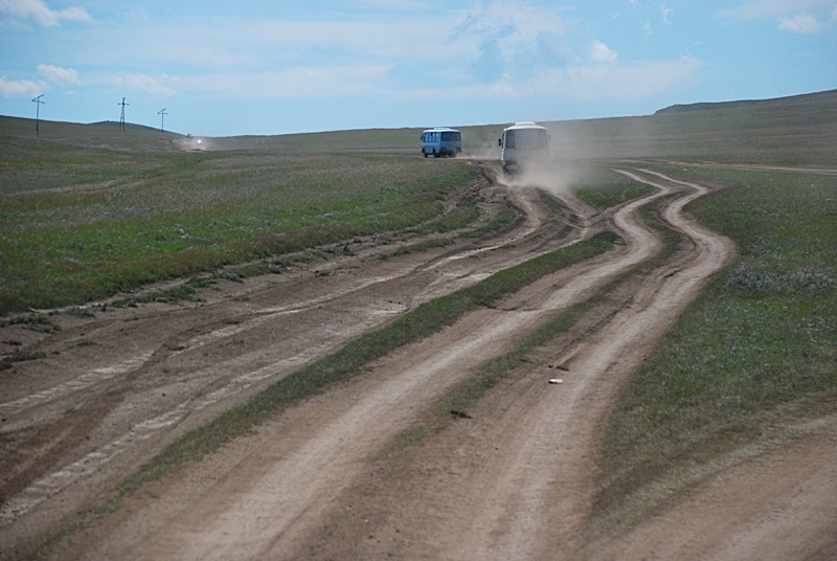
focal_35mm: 142
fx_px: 3318
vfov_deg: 9.7
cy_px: 280
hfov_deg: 14.4
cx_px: 418
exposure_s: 1/3200
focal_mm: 95
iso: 400
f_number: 5.6
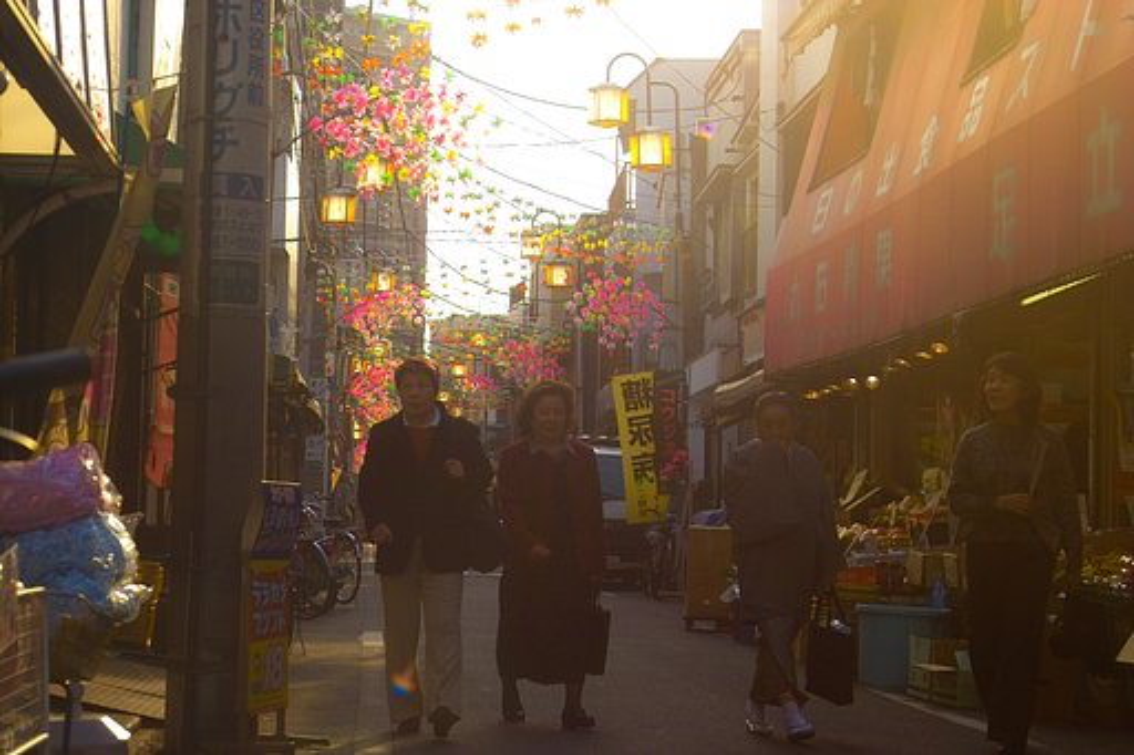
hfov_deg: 26.0
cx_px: 567
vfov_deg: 17.5
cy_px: 378
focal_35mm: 78
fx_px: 2456
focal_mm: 46
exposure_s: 1/250
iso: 100
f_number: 5.6
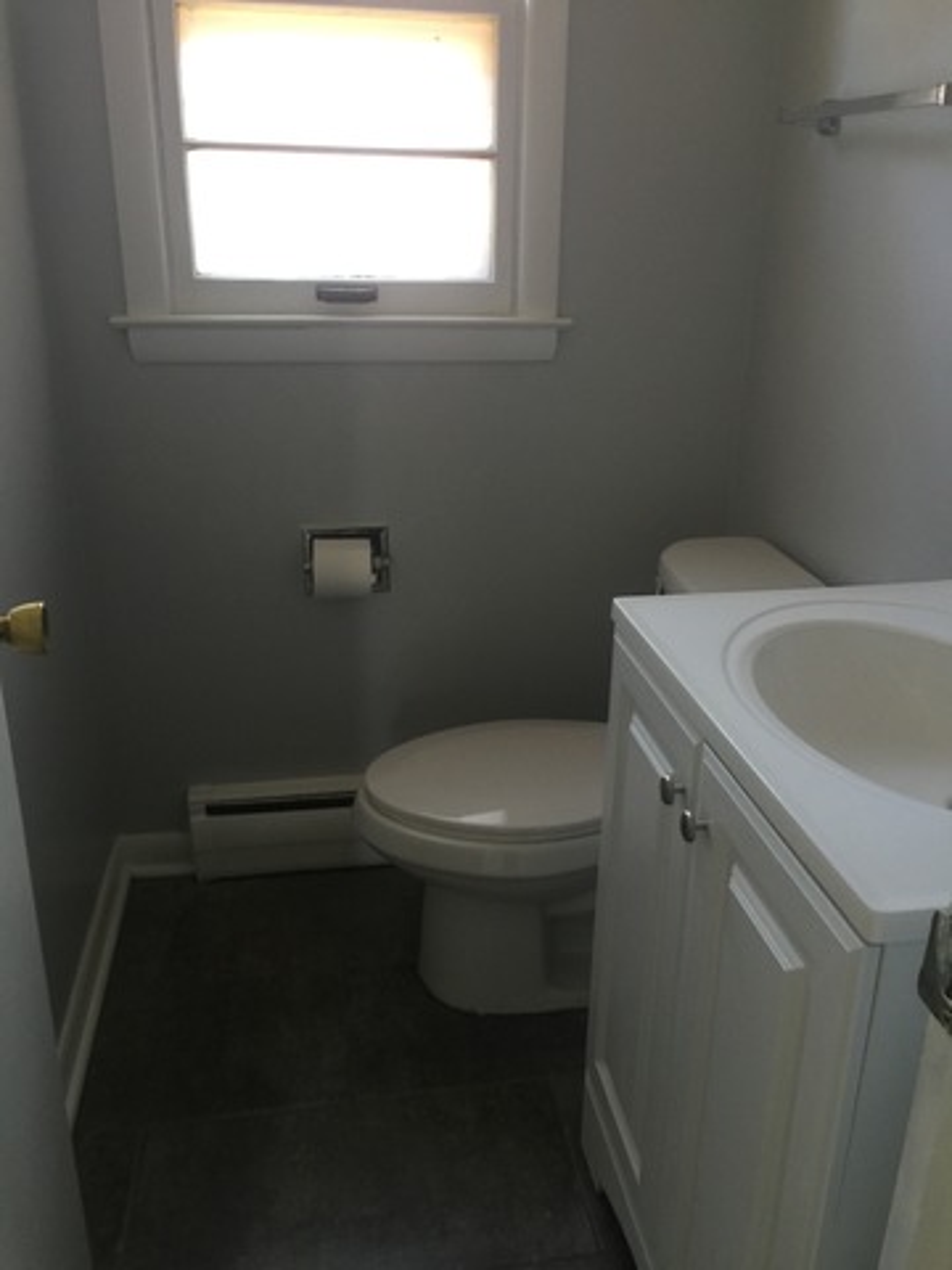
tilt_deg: -22.8
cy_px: 635
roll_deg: -0.5
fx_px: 1063
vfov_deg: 61.7
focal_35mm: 29
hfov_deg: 48.2
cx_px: 476
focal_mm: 4.15
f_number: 2.2
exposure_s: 1/15
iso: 50
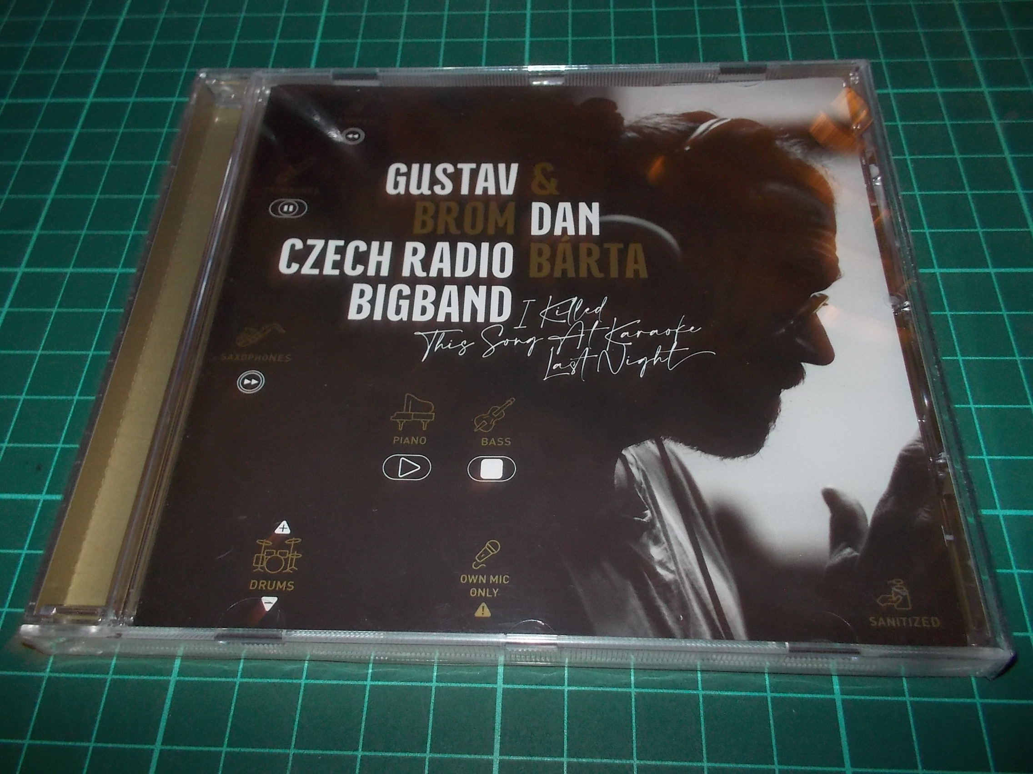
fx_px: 865
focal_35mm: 29
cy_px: 387
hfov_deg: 61.7
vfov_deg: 48.2
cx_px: 516
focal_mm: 4.1
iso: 200
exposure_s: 1/30
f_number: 3.3
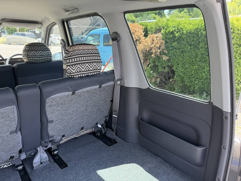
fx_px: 167
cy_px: 90
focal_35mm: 24
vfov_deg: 56.8
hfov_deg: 71.6
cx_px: 120
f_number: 1.78
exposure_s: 1/195
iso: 100
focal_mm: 6.76
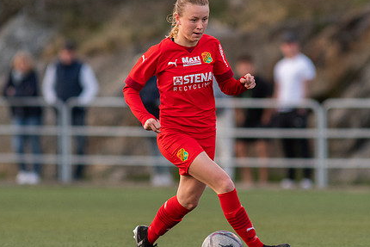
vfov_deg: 2.3
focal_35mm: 607
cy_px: 126
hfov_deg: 3.4
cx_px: 169
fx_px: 6240
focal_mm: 300
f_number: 3.2
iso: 1600
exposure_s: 1/800
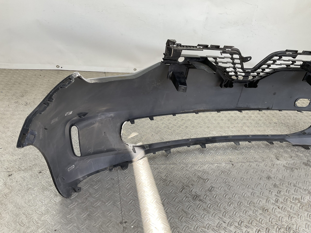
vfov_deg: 48.2
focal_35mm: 29
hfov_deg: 61.7
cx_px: 156
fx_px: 261
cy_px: 116
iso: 16
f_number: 1.8
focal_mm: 3
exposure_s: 1/100
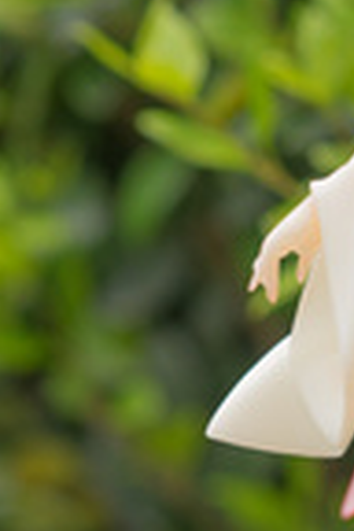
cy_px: 435
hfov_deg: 6.6
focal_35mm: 206
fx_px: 3038
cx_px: 395
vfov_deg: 10.0
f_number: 3.5
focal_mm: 55
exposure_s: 1/60
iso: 200
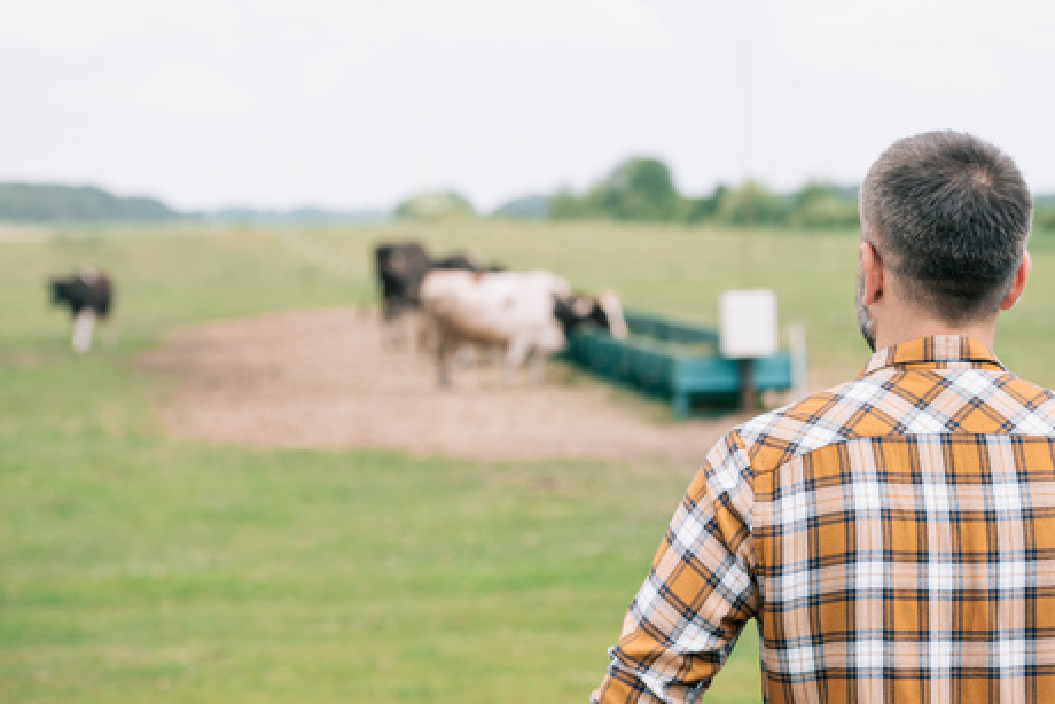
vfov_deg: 12.7
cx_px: 647
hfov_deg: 18.9
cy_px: 264
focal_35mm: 108
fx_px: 3166
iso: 125
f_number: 4.5
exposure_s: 1/400
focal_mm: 85
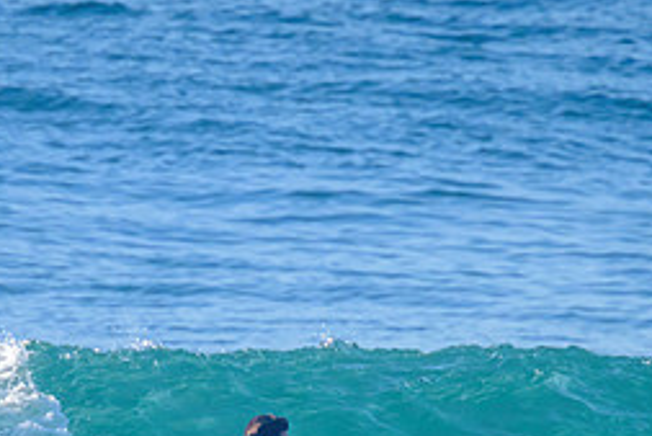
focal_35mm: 2137
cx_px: 235
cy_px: 412
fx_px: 38724
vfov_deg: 0.6
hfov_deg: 1.0
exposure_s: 1/2000
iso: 1800
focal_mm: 800
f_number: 11
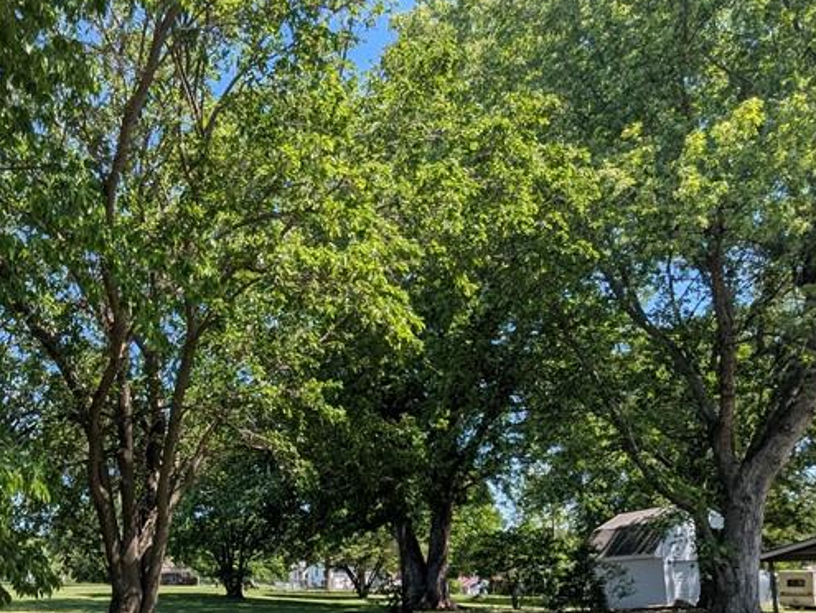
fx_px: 778
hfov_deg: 53.8
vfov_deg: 40.9
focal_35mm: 33
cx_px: 250
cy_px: 503
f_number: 2.2
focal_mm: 2.35
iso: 45
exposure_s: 1/726
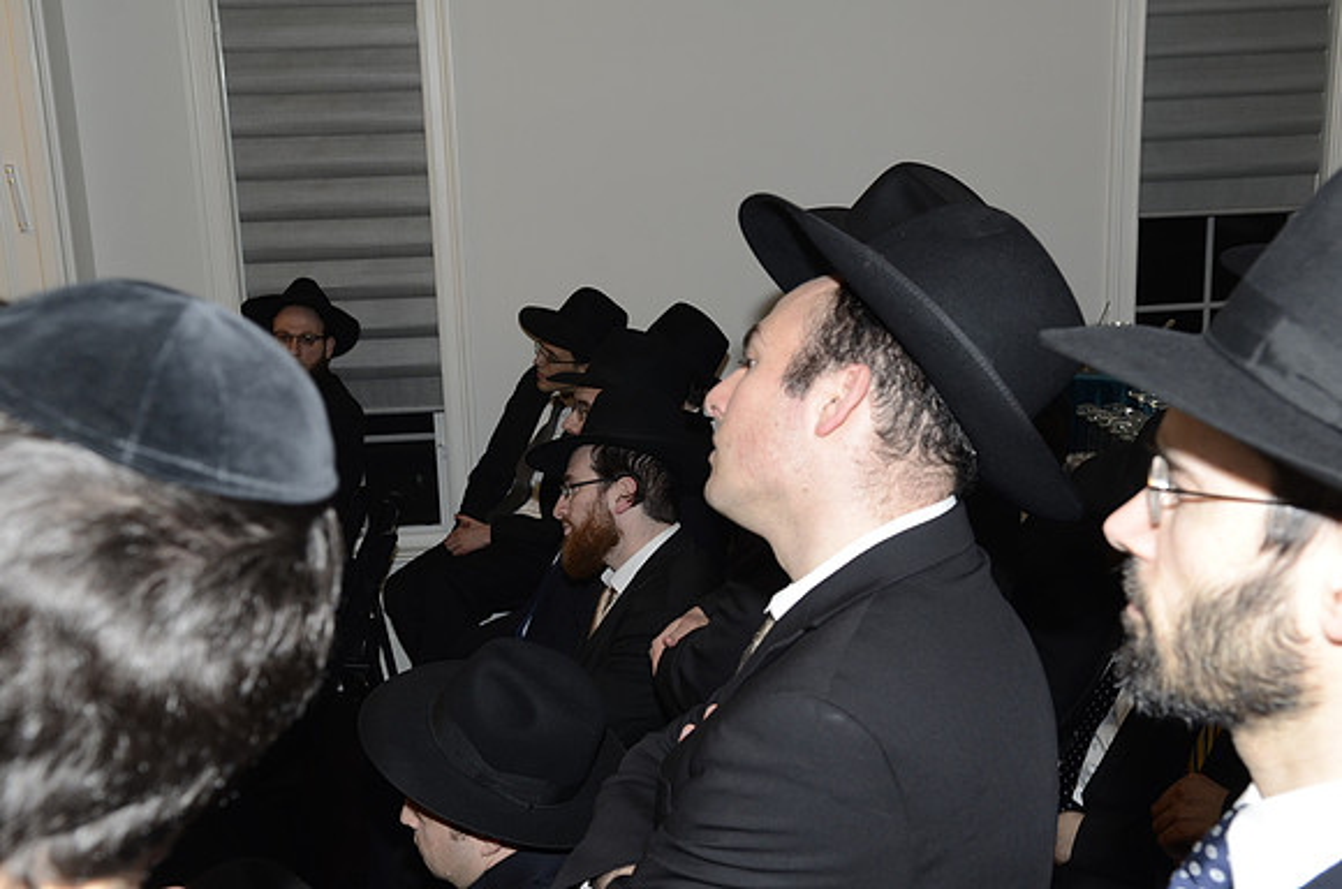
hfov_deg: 46.5
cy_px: 444
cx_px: 671
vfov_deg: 31.7
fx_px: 1562
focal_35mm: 42
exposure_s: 1/60
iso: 400
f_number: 5.6
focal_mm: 28
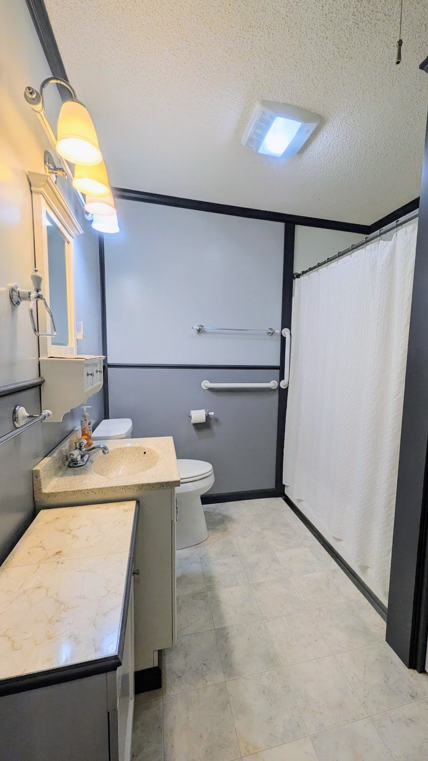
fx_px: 323
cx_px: 246
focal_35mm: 16
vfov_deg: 99.4
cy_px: 388
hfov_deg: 66.7
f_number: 2.2
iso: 37
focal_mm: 1.85
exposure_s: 1/141
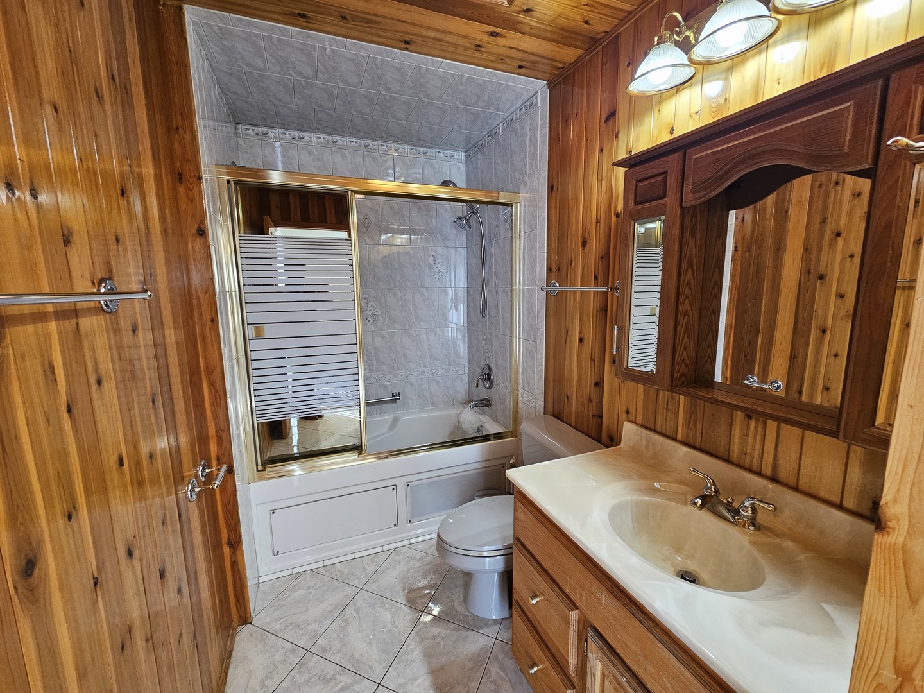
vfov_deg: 89.9
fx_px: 347
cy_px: 346
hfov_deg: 106.2
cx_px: 462
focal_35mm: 13
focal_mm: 2.2
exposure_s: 1/60
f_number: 2.2
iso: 250
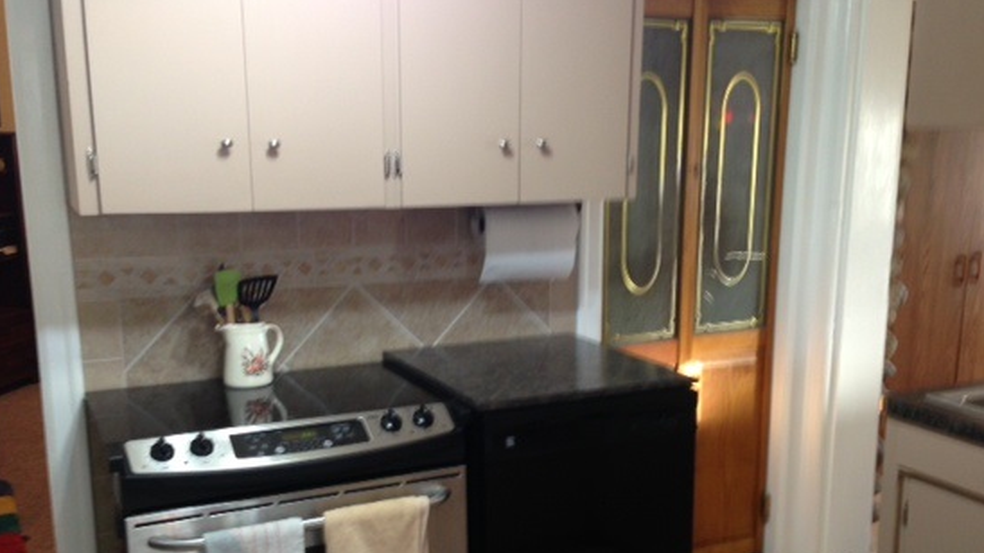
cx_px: 499
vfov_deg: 28.2
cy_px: 363
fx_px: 1096
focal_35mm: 42
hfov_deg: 48.4
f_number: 2.4
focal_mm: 4.13
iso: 80
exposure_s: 1/20
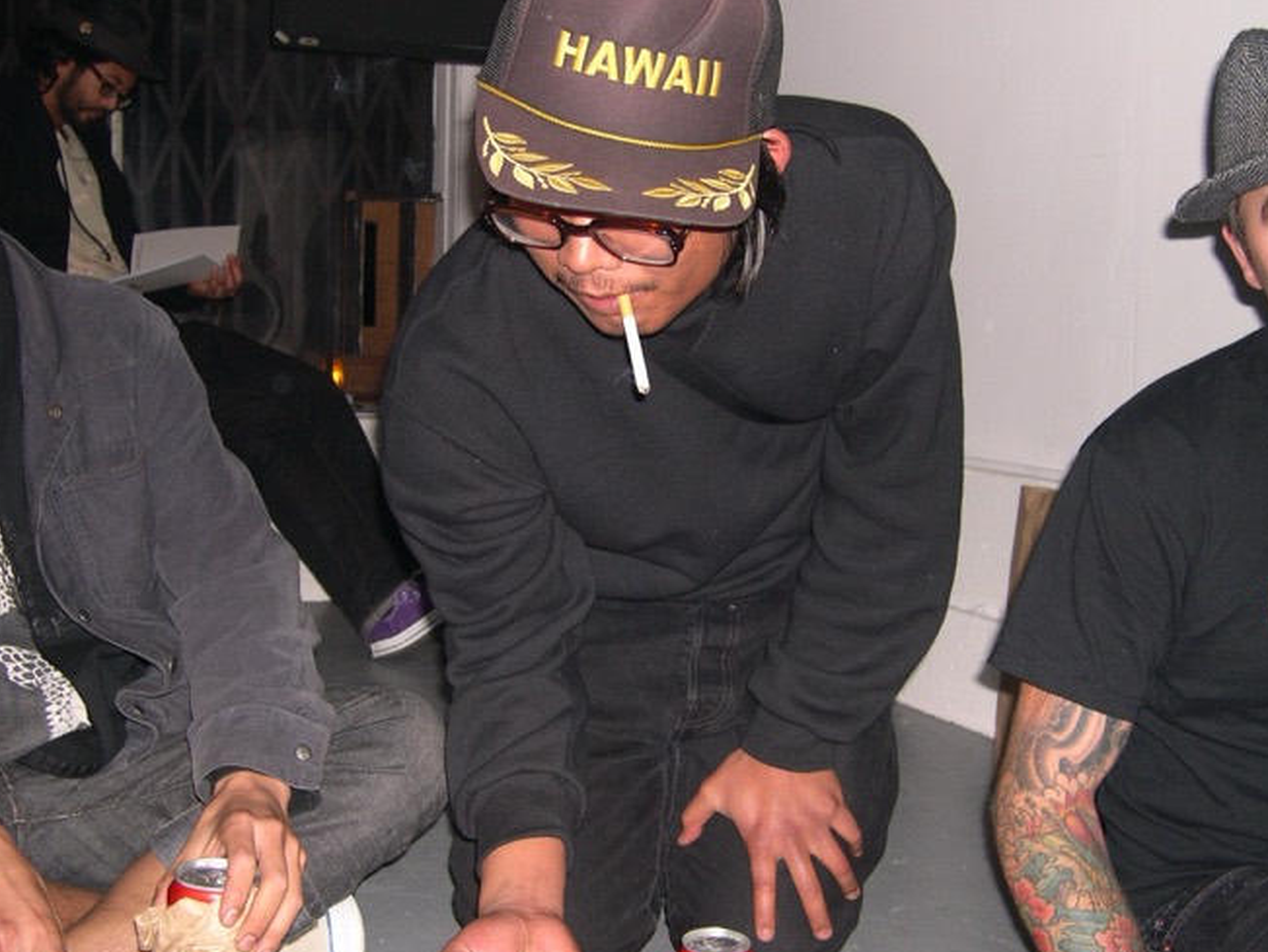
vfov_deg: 34.4
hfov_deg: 44.8
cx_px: 639
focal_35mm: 42
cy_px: 479
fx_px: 1539
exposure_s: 1/60
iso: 100
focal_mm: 8
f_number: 2.8
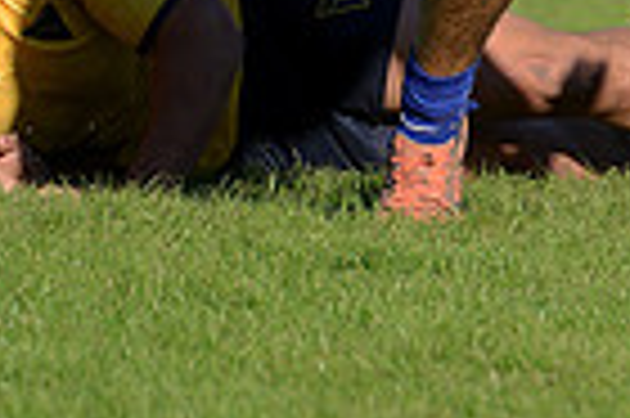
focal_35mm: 1118
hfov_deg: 1.8
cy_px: -353
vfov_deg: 1.2
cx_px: 922
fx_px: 19542
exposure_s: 1/1600
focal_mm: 270
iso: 400
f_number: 4
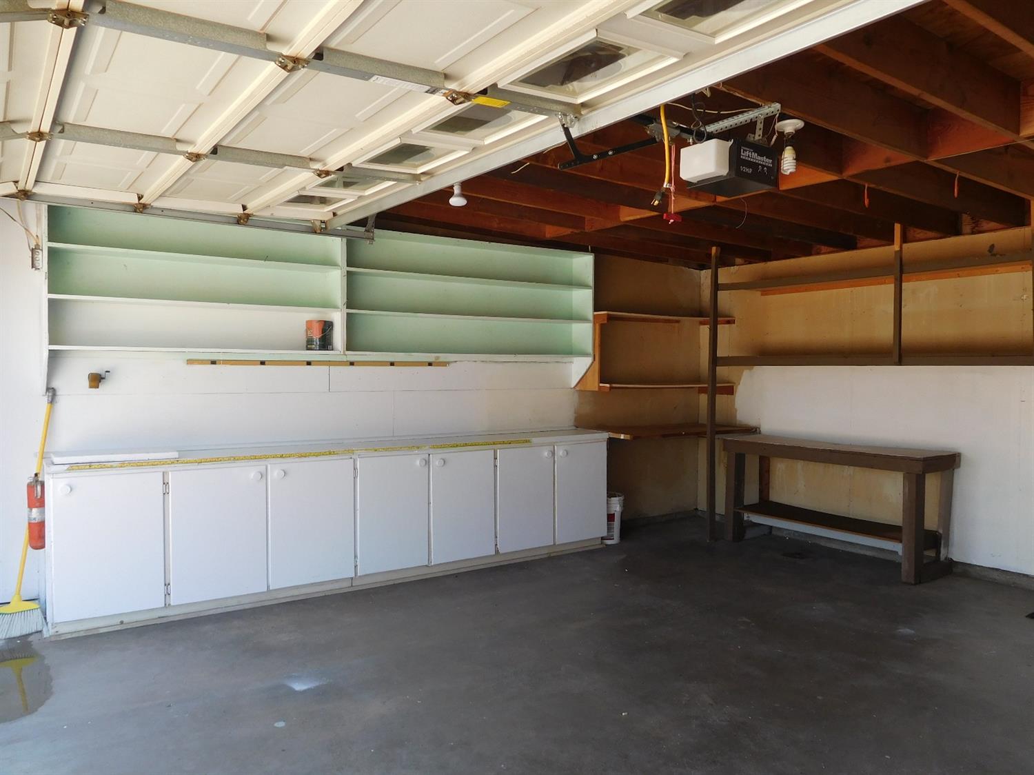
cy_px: 388
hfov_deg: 69.4
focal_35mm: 25
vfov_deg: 54.9
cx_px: 517
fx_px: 747
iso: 125
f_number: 3.4
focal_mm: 4.5
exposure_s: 1/200
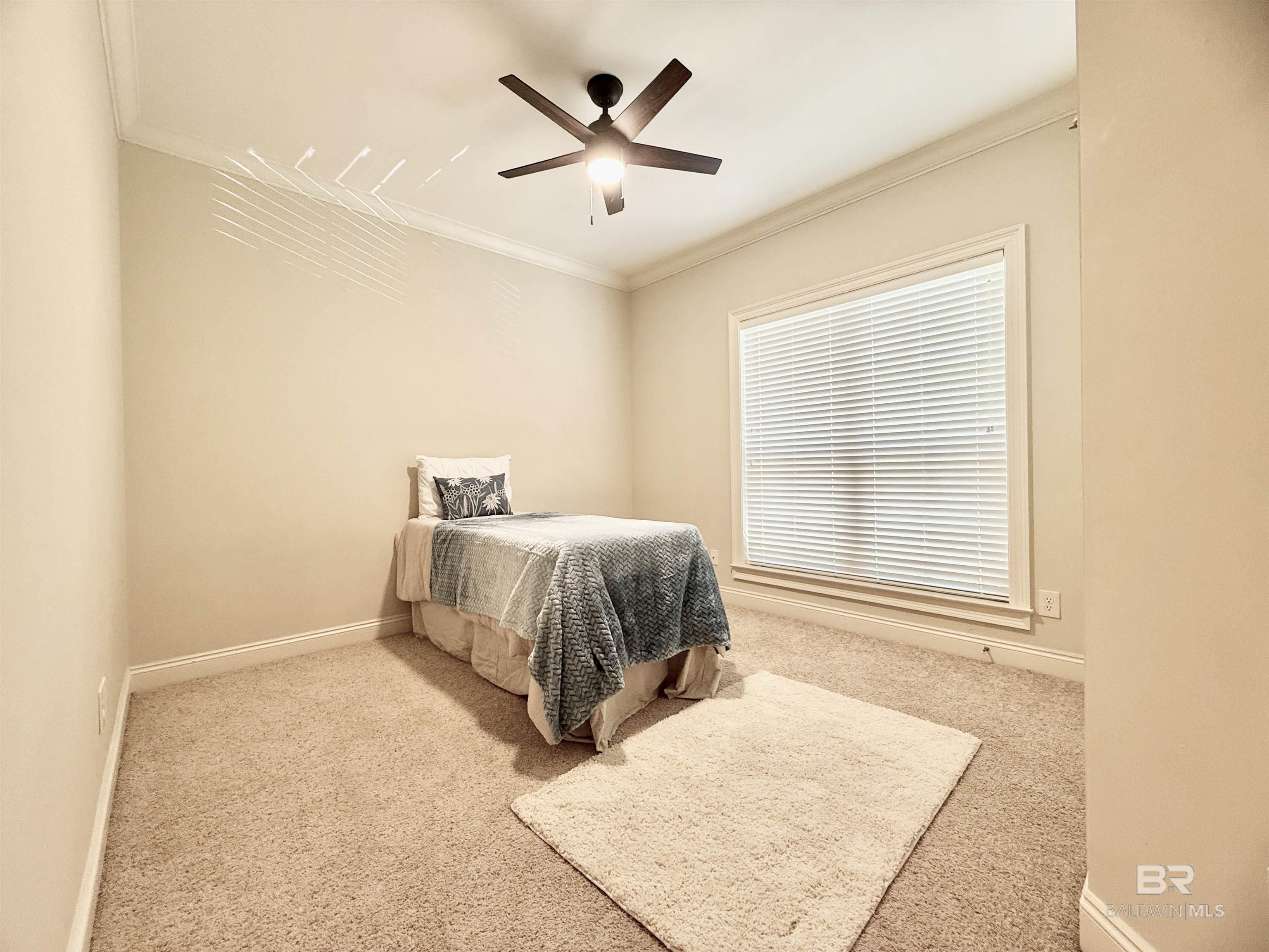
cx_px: 634
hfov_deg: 102.1
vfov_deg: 85.7
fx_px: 513
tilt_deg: -0.8
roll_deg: +1.0
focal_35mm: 14
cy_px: 476
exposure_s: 1/60
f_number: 2.2
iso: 200
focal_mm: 2.22
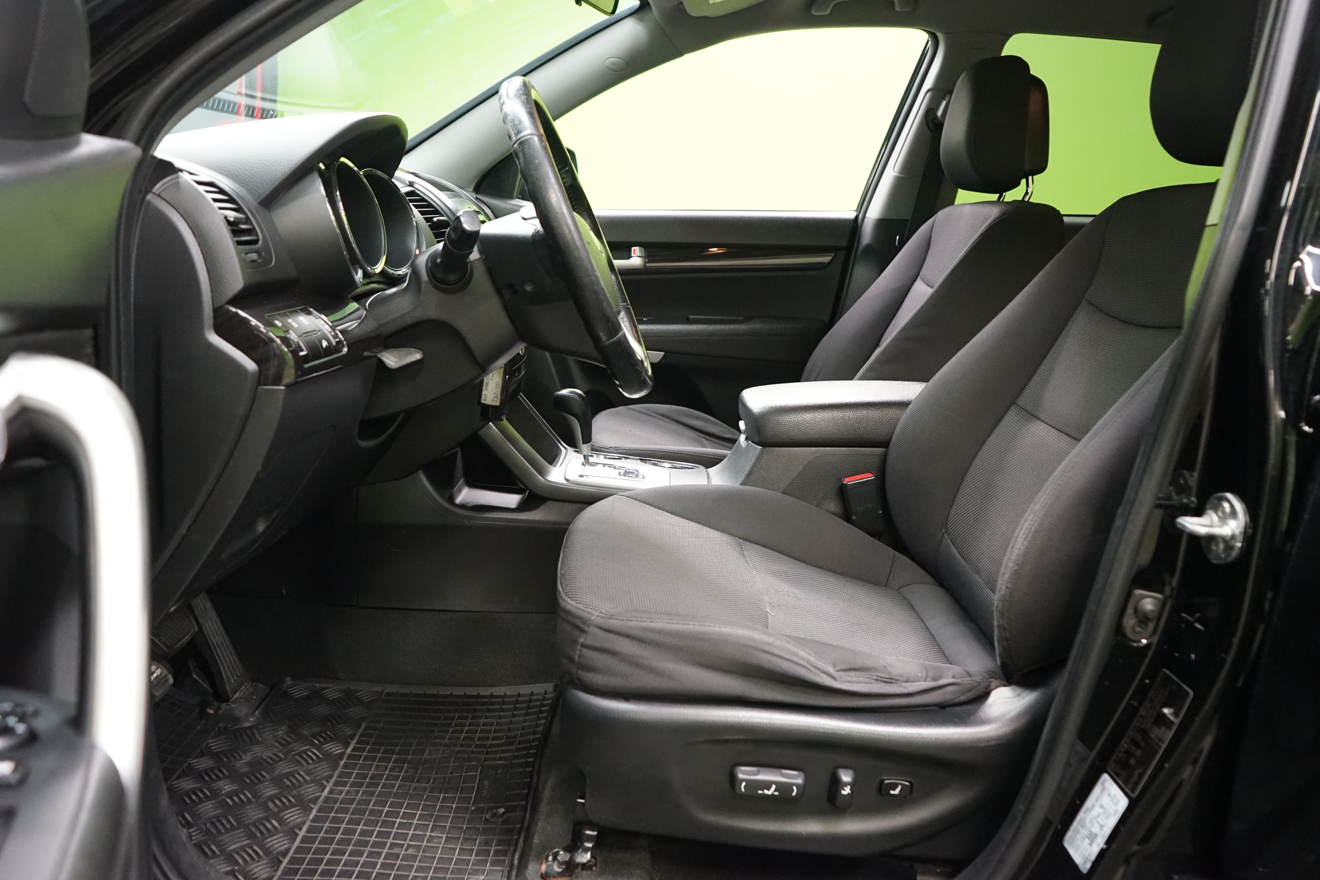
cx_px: 660
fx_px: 1027
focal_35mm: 28
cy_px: 440
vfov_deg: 46.4
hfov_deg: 65.5
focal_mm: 28
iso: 5000
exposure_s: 1/50
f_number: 5
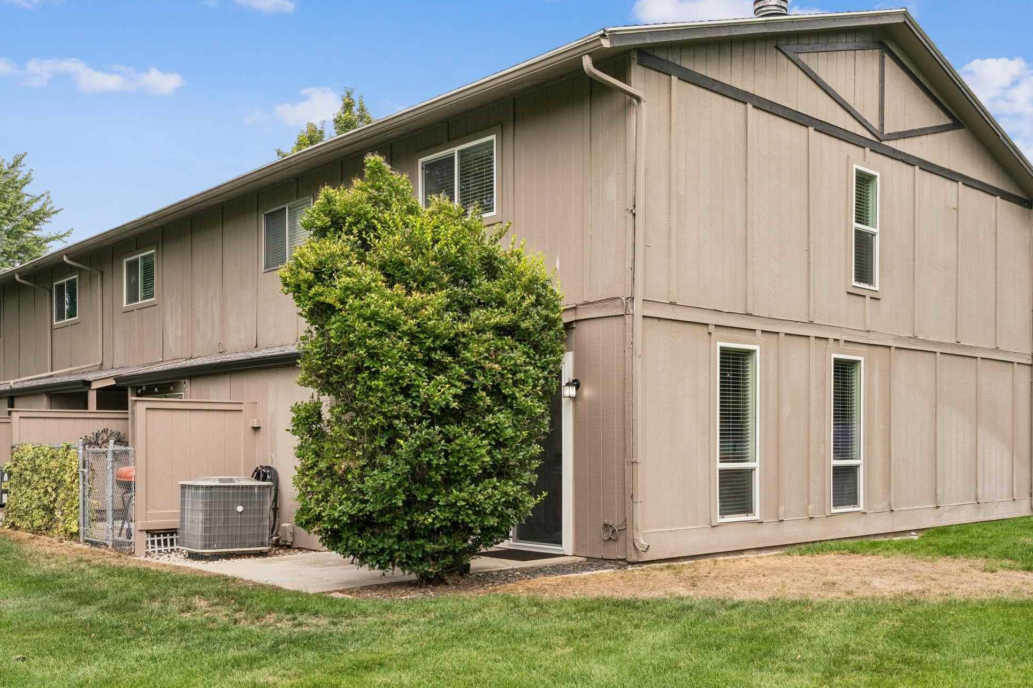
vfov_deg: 37.2
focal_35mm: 35
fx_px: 1013
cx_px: 623
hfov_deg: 53.6
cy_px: 441
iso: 400
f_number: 13
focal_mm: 22.2
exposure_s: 1/80
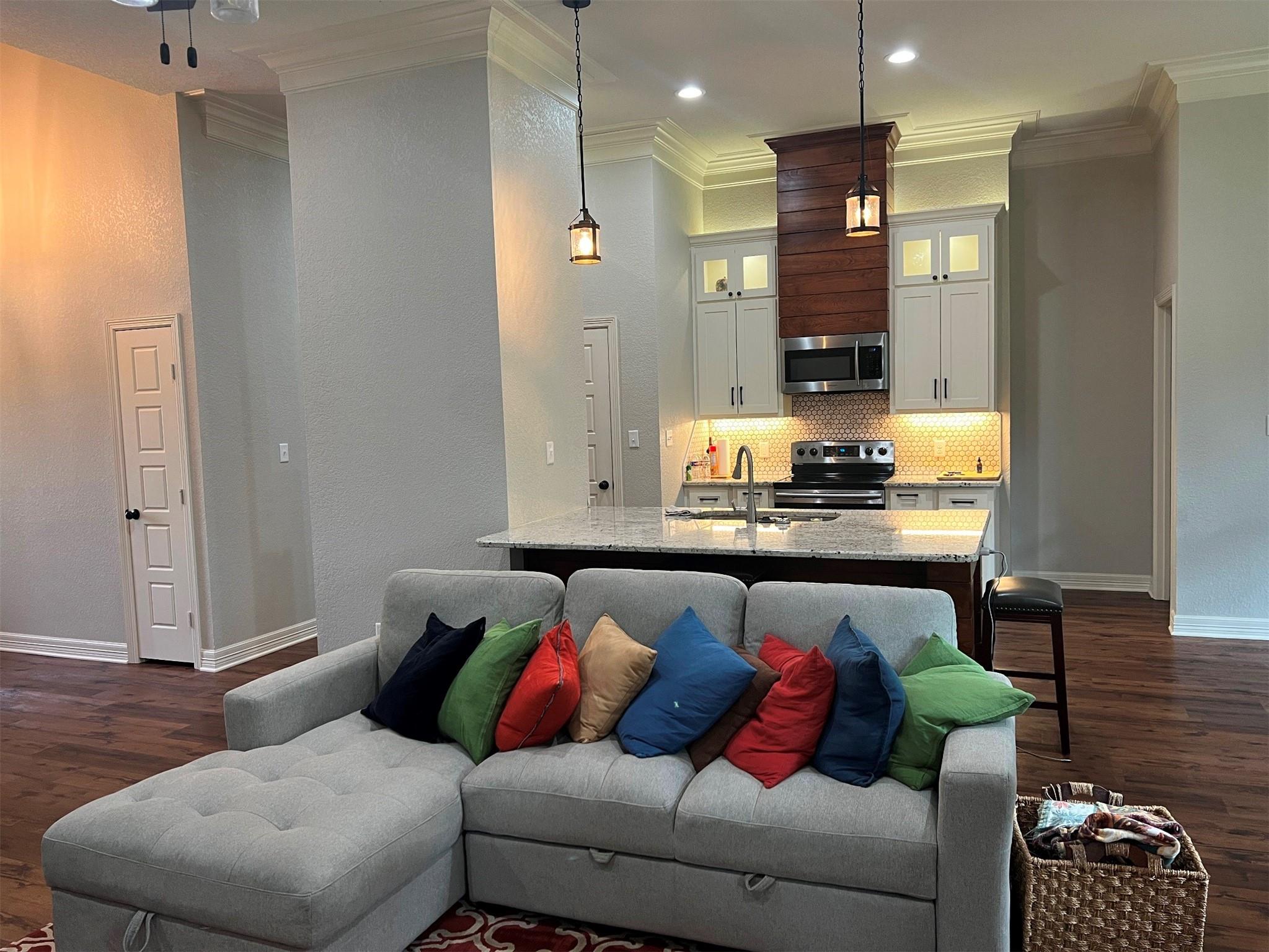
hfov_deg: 67.3
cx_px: 634
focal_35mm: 26
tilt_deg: -4.3
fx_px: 953
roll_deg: +2.1
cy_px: 476
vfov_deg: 53.1
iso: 100
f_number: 1.5
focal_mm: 5.7
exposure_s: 1/60
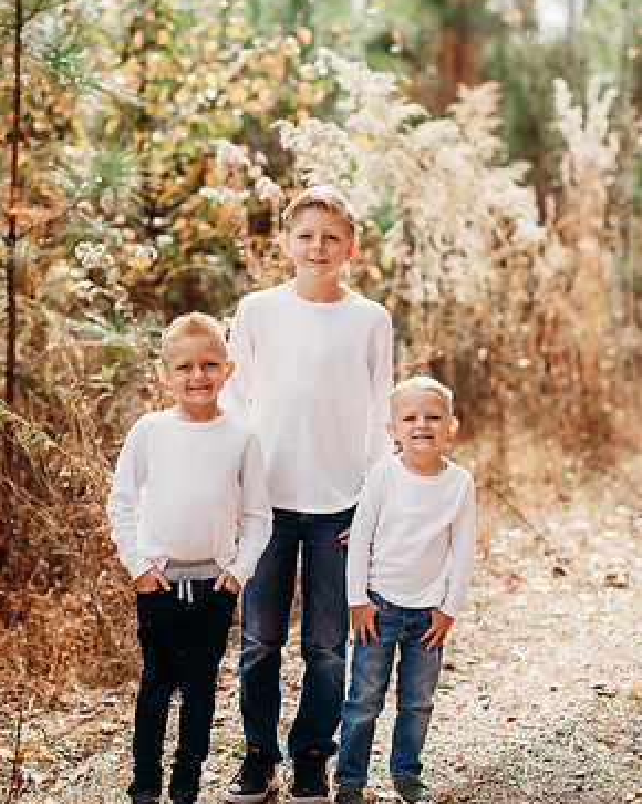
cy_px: 401
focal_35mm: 99
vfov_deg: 19.4
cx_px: 328
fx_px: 2353
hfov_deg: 15.5
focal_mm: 85
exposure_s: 1/1000
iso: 100
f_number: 2.2
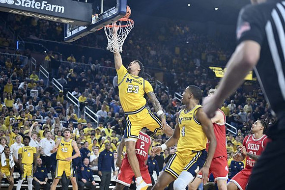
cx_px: 142
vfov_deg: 19.5
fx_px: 554
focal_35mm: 70
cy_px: 95
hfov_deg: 28.8
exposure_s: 1/1250
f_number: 2.8
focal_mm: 70
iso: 3200
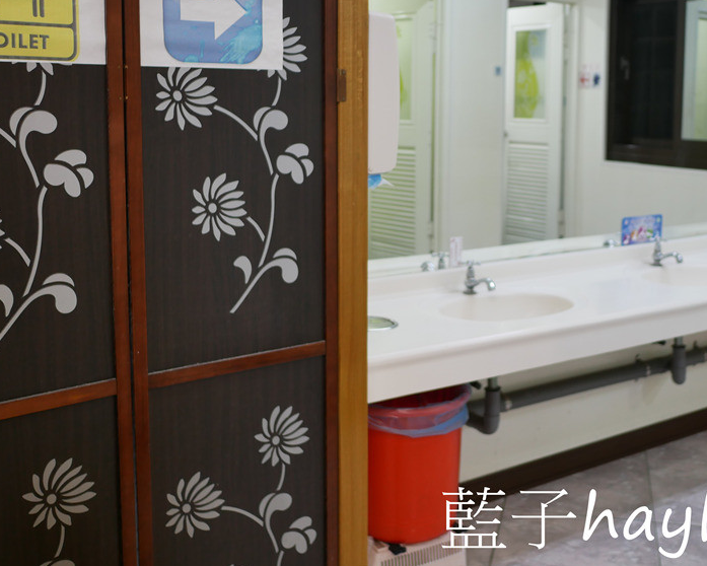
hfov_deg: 43.5
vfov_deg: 35.4
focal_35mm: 42
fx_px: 879
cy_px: 190
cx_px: 436
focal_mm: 15
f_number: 1.7
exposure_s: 1/60
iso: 200
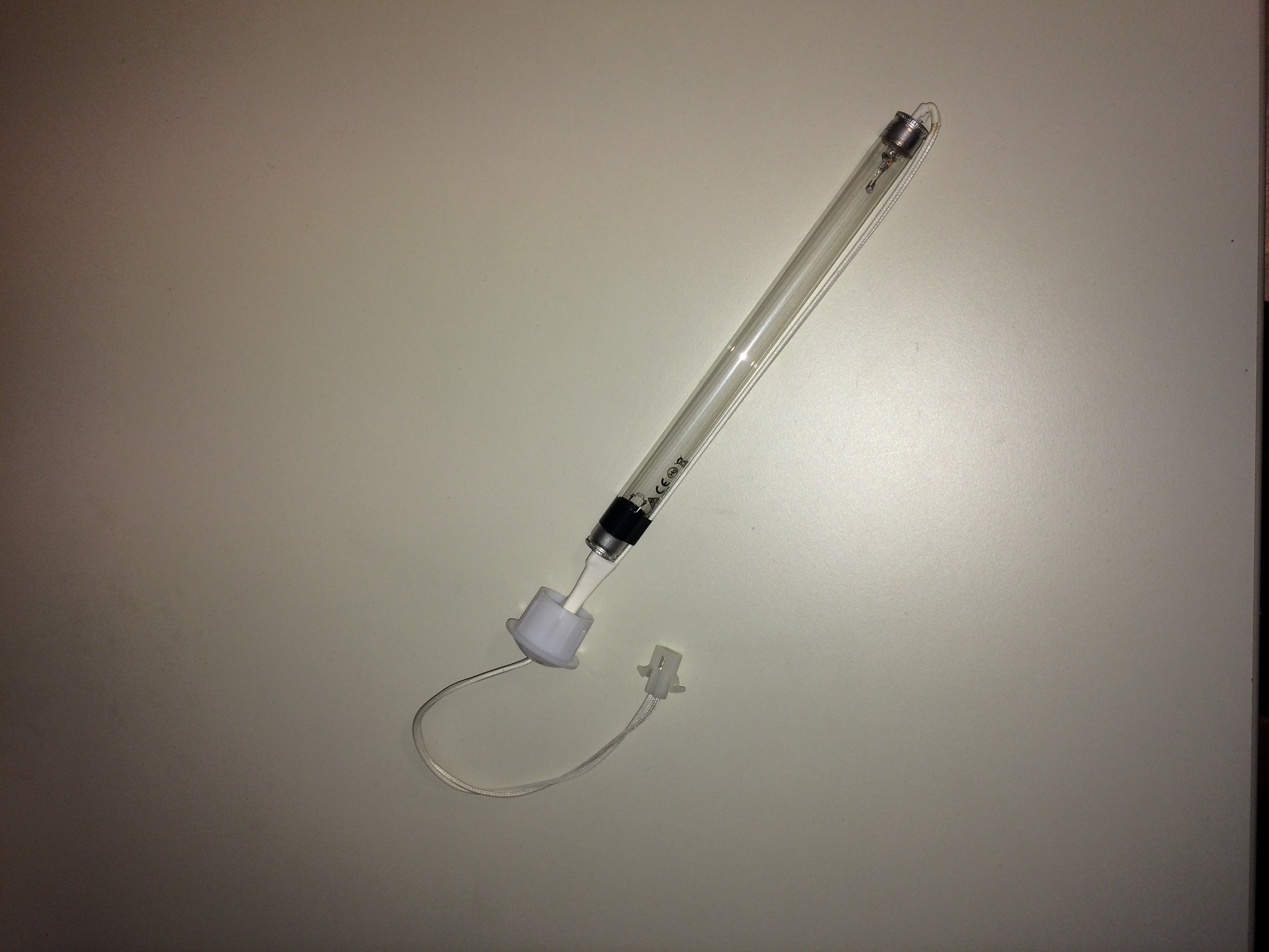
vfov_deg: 48.2
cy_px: 476
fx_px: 1063
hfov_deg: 61.7
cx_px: 634
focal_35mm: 29
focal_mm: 4.15
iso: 32
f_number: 2.2
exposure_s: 1/61
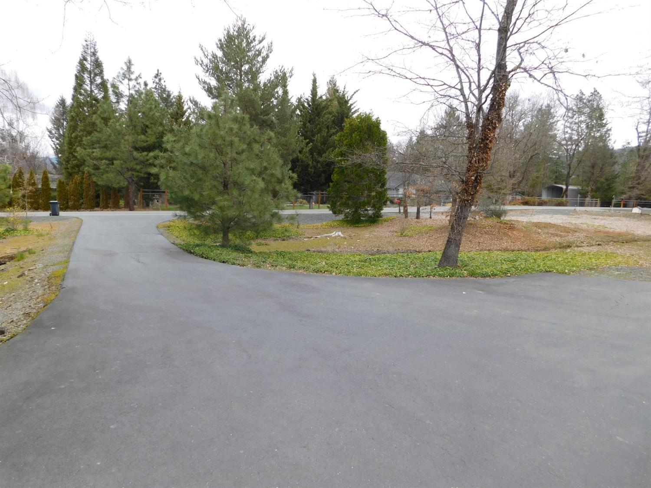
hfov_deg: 73.9
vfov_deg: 58.9
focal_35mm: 23
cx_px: 326
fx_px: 432
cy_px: 244
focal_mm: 4
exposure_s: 1/500
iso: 125
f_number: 3
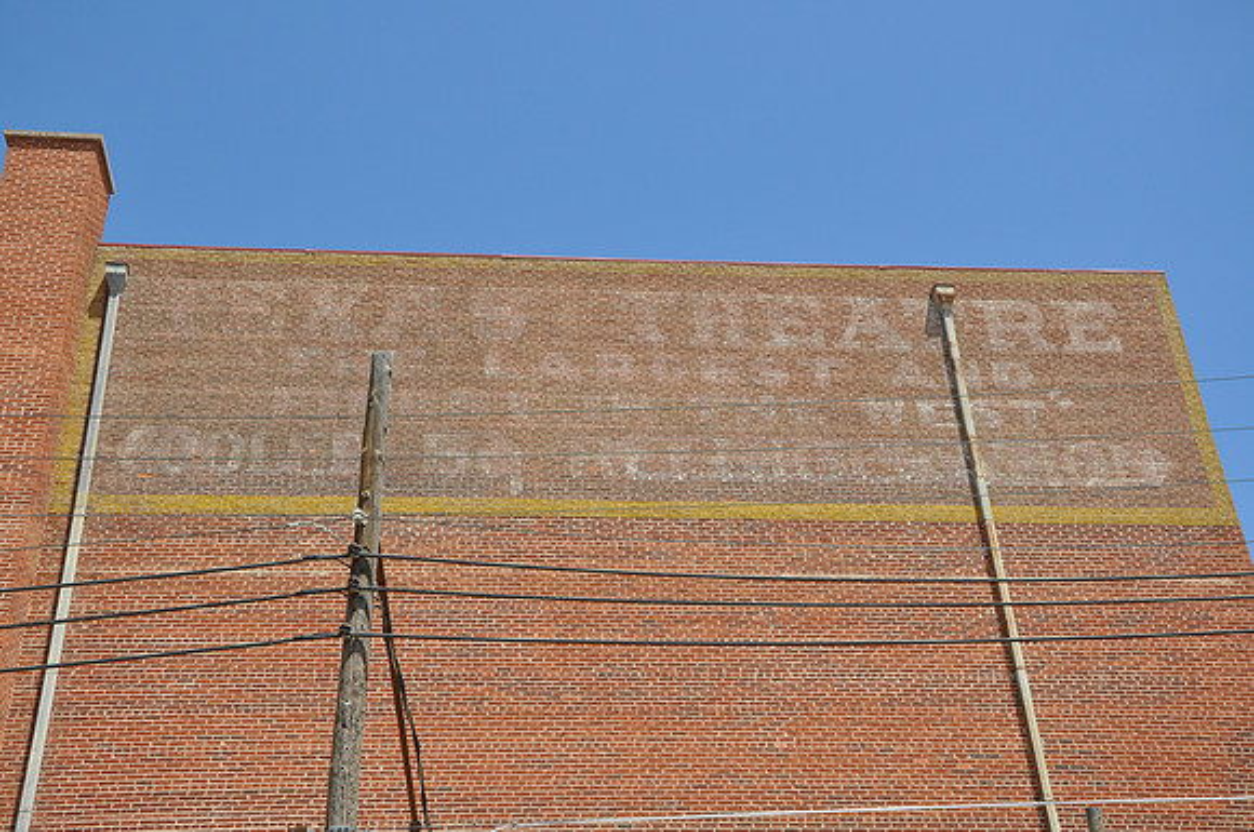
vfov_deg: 28.0
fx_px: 1670
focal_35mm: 48
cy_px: 416
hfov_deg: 41.2
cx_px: 627
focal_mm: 32
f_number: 8
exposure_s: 1/250
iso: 200
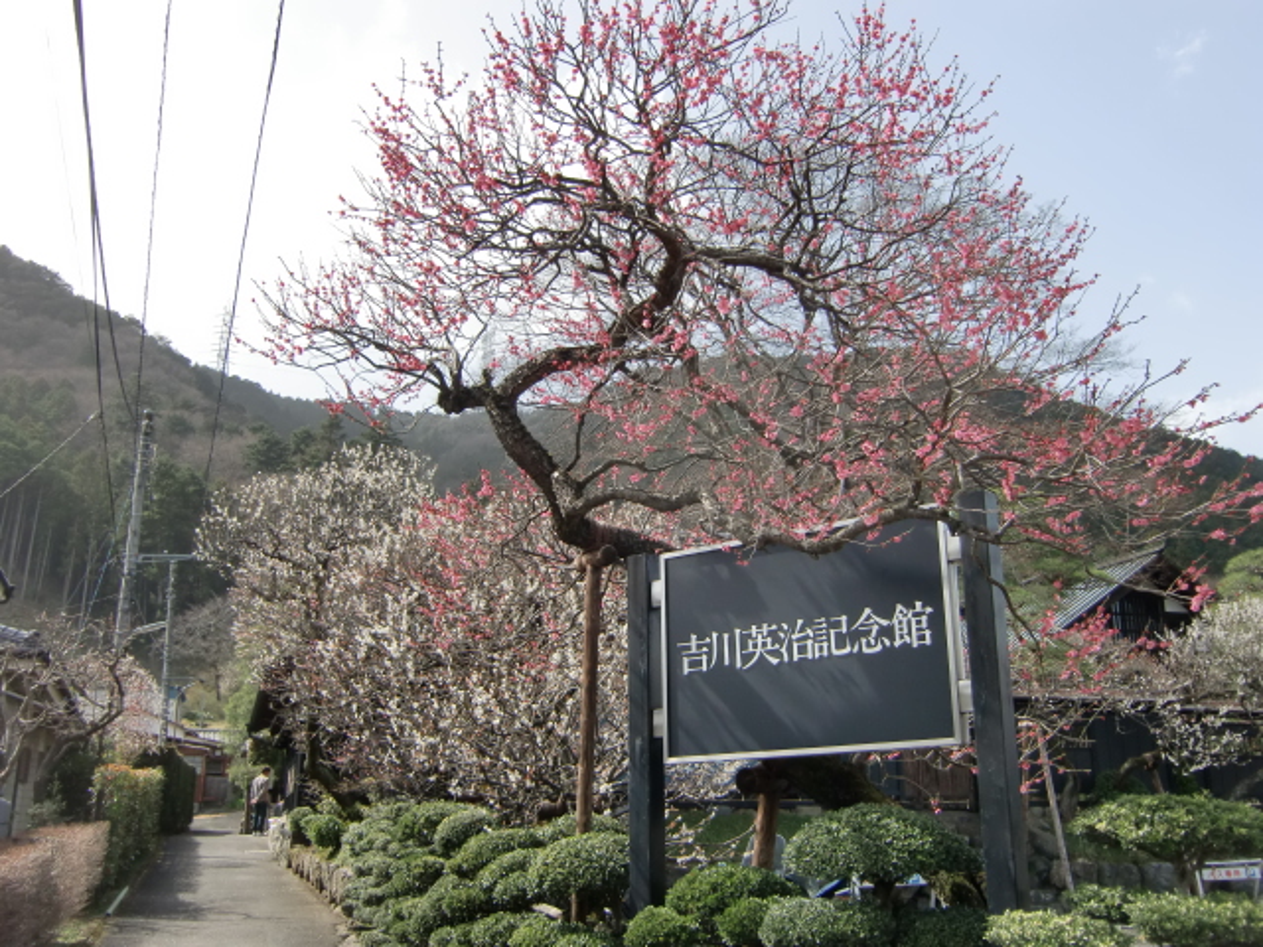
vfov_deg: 41.8
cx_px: 632
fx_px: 1241
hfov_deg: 54.0
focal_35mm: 34
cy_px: 474
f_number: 3.6
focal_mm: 6.1
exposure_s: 1/500
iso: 64
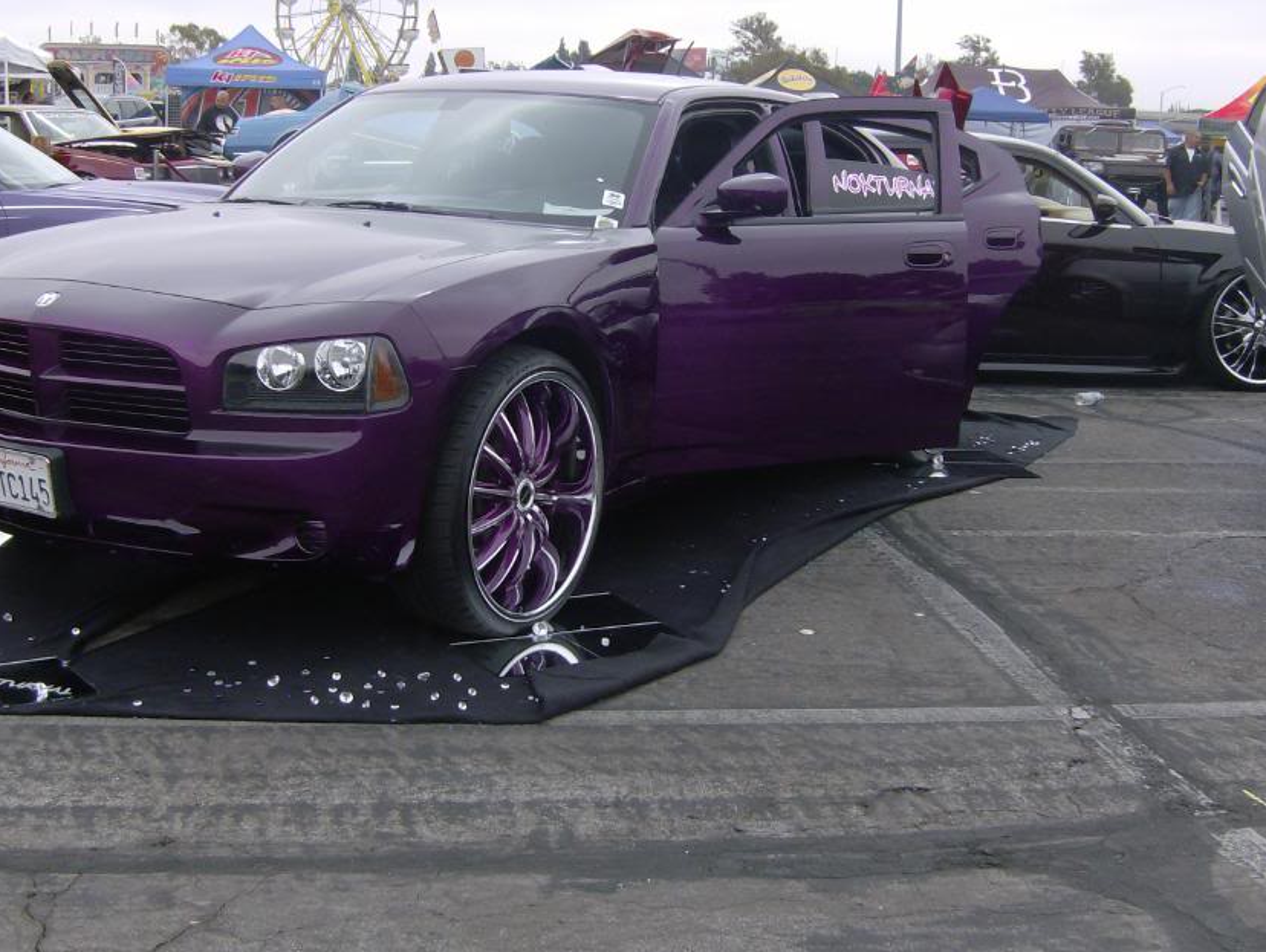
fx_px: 1721
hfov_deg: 40.4
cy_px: 392
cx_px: 584
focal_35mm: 47
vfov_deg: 30.9
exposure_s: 1/274
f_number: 4.8
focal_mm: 6.4
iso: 100
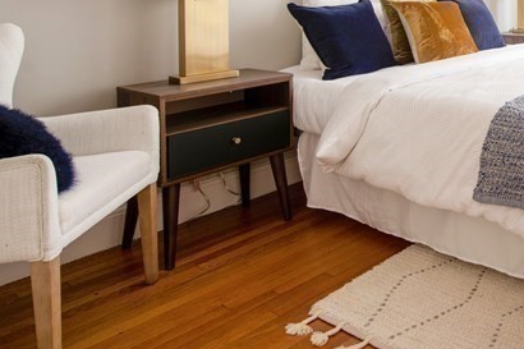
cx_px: 584
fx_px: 509
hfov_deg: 42.2
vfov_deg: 33.9
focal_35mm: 35
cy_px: -15
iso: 160
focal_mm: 14
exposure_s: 1/30
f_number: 7.1
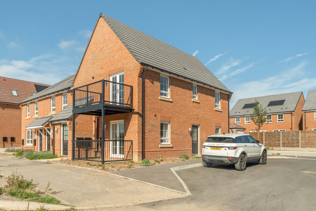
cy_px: 106
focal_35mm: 25
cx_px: 158
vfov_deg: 51.3
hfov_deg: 71.5
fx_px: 219
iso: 400
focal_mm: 17
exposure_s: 1/2500
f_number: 9
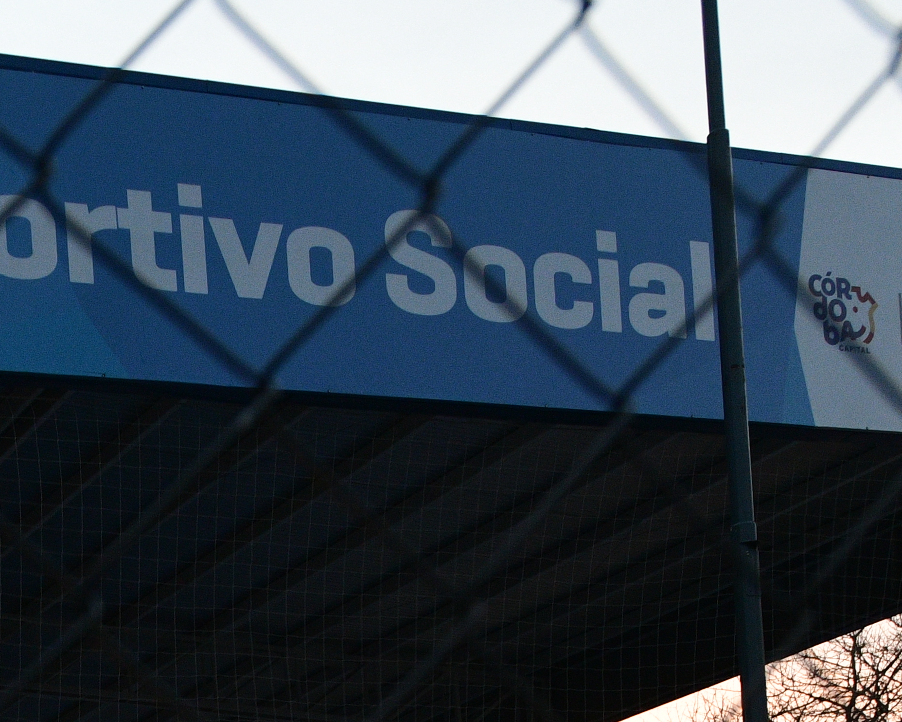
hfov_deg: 24.0
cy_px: 1309
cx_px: -227
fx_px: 1895
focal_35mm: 71
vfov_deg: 17.4
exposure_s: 1/100
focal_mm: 17
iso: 1250
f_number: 4.5
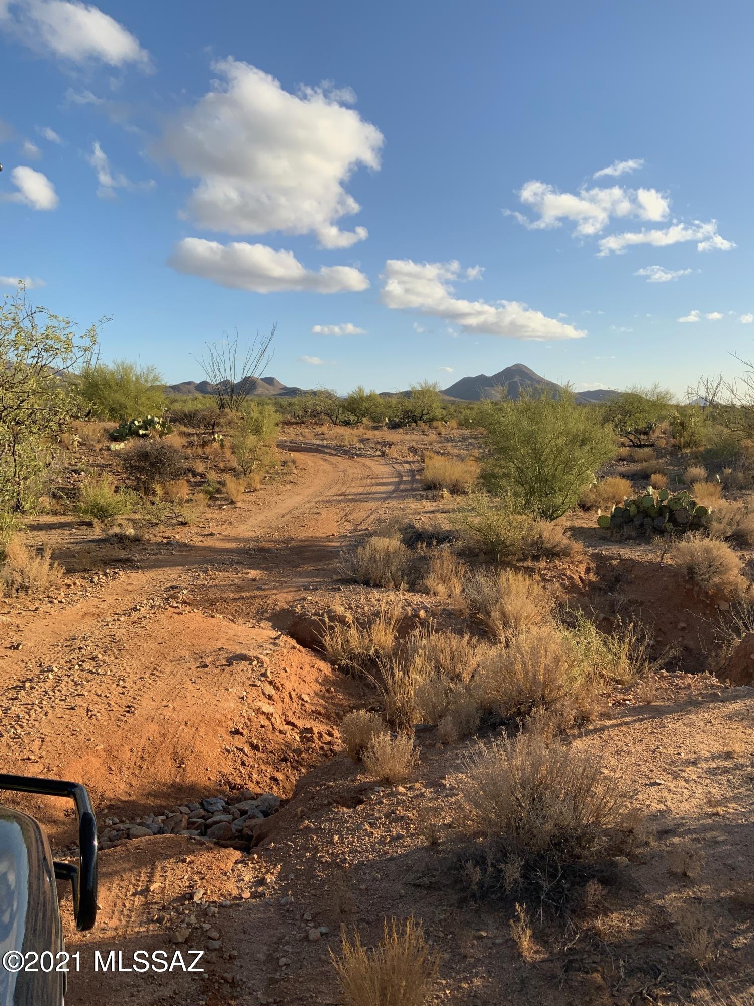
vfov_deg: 61.7
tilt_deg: -6.2
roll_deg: -0.1
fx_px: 842
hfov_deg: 48.2
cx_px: 377
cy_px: 503
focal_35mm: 29
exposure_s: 1/1577
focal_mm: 3
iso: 16
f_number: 1.8
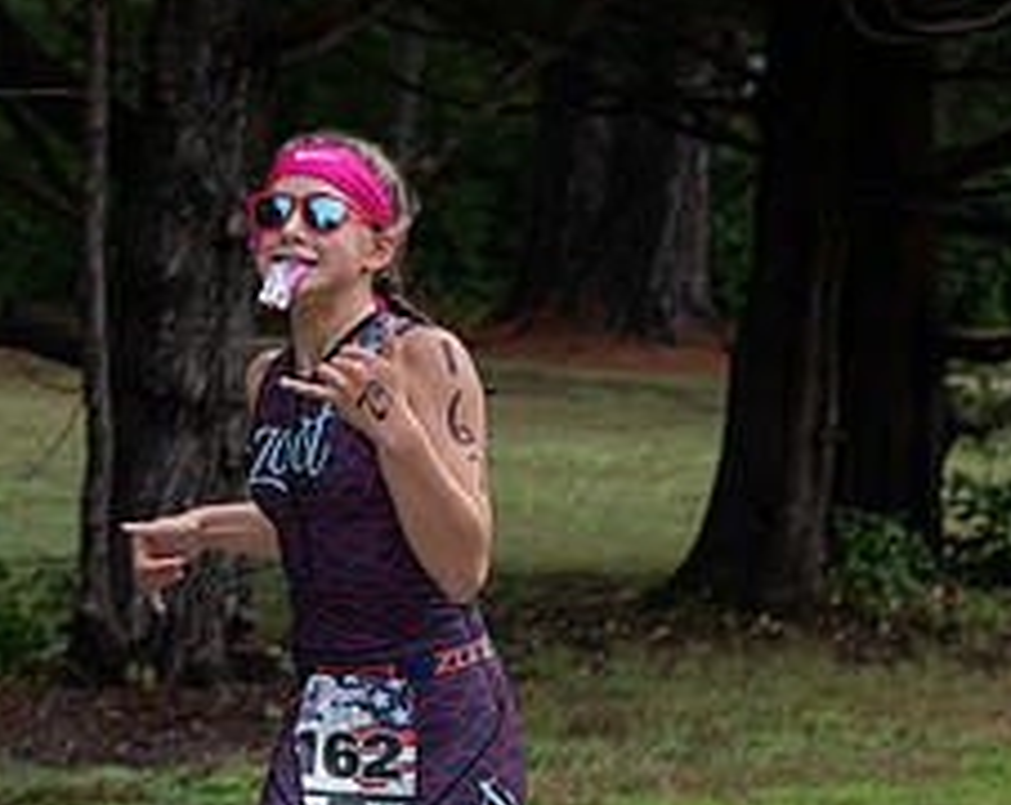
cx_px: 327
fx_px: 5048
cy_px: 682
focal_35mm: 169
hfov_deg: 11.4
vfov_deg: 9.1
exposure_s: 1/200
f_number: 5.6
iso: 200
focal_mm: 70
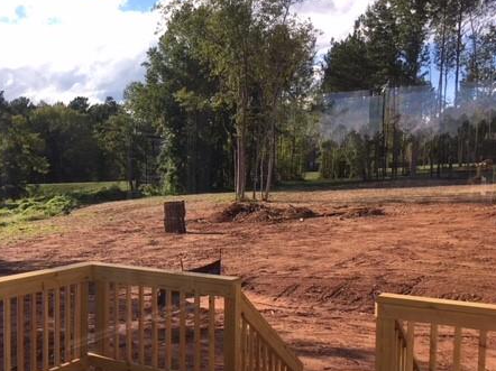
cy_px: 240
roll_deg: +0.9
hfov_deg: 43.9
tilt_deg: -6.2
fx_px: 601
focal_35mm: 42
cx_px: 151
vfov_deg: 34.1
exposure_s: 1/538
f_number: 2.2
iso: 25
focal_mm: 4.15
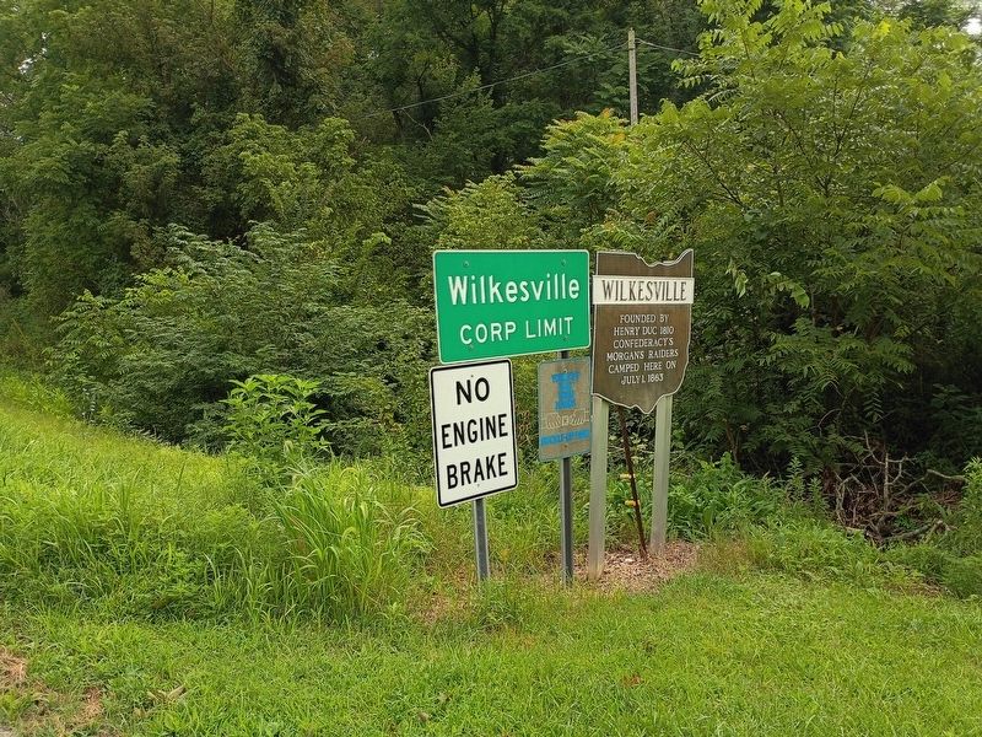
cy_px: 368
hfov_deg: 61.7
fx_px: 823
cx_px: 491
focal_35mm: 29
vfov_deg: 48.2
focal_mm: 4.27
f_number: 1.8
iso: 100
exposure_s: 1/396
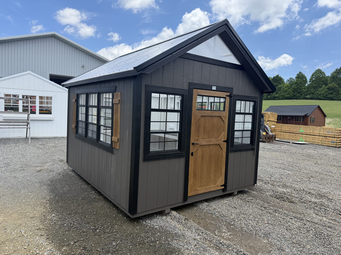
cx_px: 170
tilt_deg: -2.8
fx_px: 236
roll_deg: -2.0
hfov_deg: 71.6
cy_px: 128
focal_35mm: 24
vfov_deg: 56.8
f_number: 1.78
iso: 100
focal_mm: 6.76
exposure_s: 1/3021
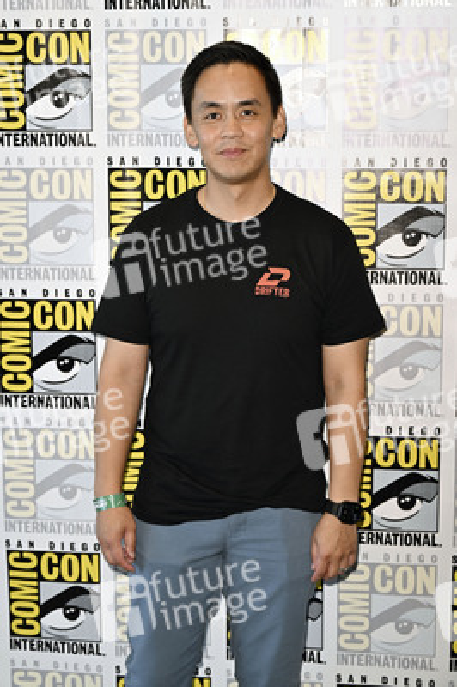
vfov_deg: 28.1
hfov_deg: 18.9
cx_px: 228
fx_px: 1373
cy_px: 344
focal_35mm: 72
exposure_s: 1/250
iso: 1250
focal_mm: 72
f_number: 4.5
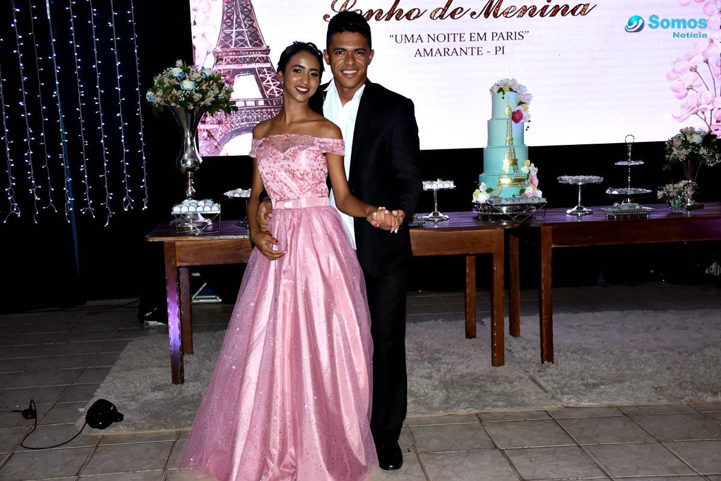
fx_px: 901
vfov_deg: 29.9
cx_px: 360
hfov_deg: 43.6
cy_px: 240
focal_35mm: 45
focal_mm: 30
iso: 800
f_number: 4
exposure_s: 1/100
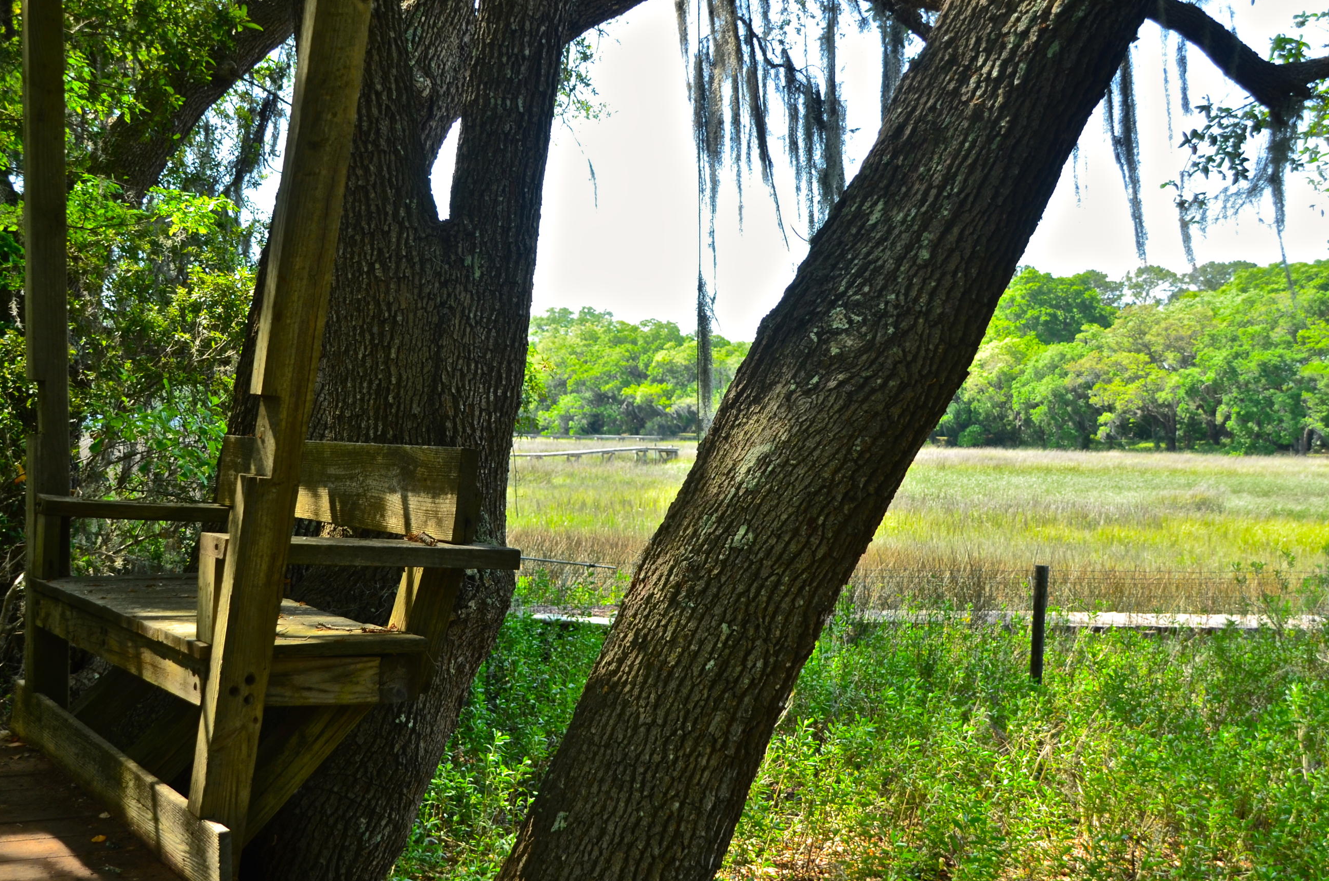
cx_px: 569
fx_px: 1606
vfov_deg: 30.6
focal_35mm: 44
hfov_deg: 44.8
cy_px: 502
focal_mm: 25
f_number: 6.3
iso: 200
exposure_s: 1/160
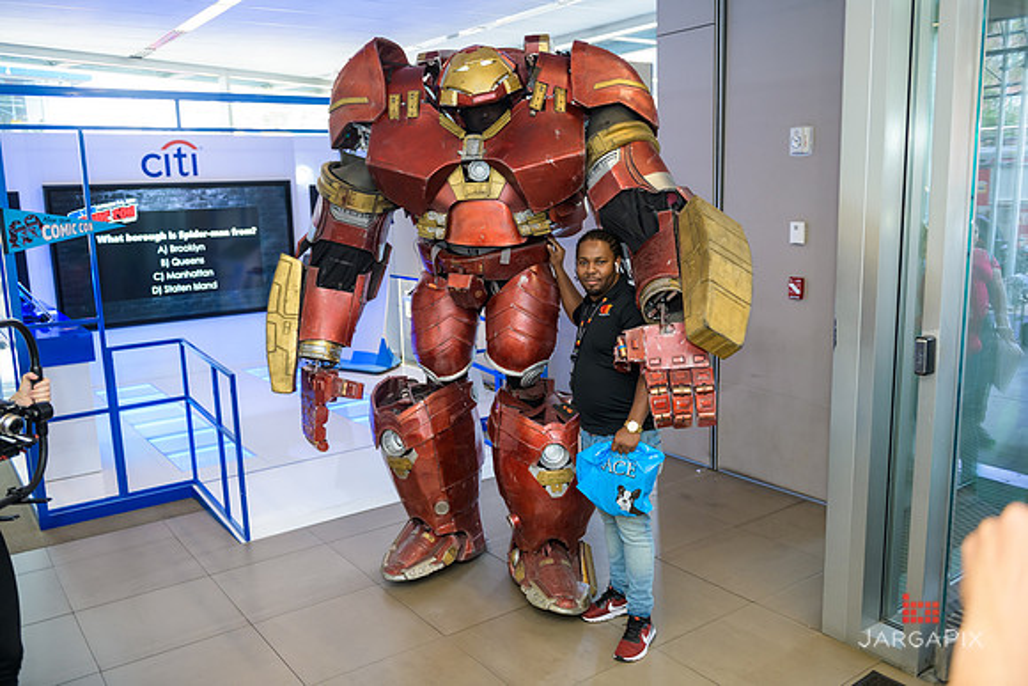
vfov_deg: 42.3
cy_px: 343
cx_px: 514
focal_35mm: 31
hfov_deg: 60.3
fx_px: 885
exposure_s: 1/125
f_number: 3.2
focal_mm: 31
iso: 800
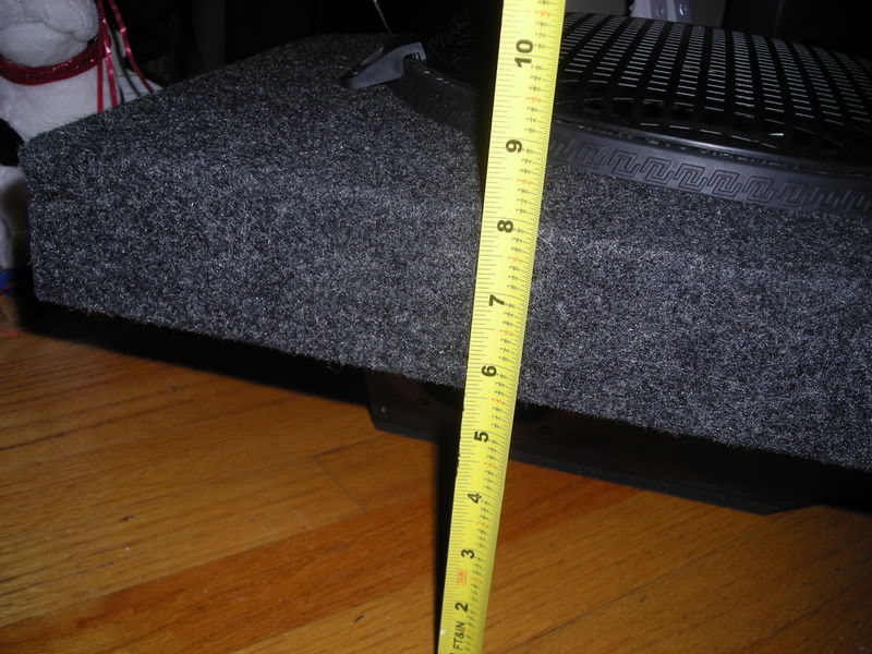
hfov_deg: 49.0
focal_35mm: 38
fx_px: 957
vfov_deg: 37.7
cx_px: 436
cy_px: 327
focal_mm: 6.3
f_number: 3.2
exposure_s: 1/60
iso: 50
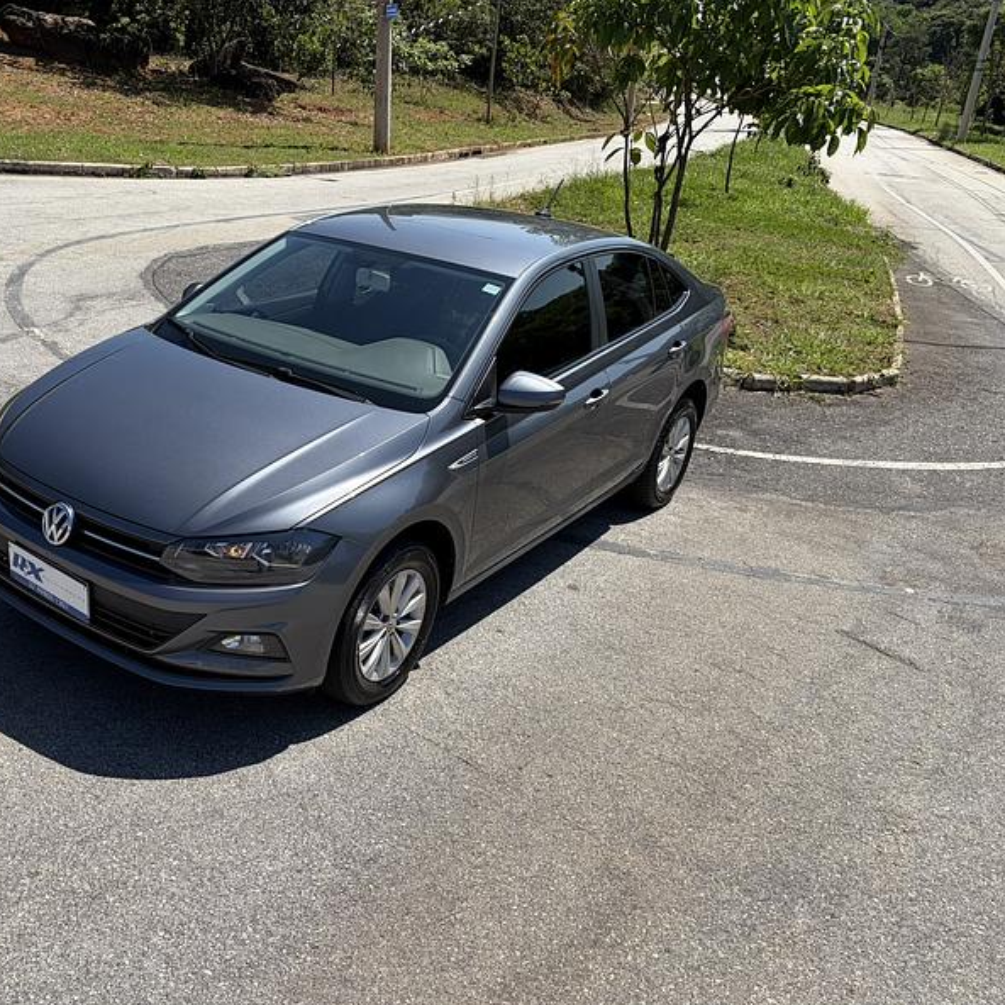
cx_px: 329
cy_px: 507
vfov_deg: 52.5
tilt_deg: -32.5
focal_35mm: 31
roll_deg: +2.7
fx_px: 1018
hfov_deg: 51.5
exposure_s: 1/3448
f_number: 1.6
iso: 64
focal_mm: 5.96
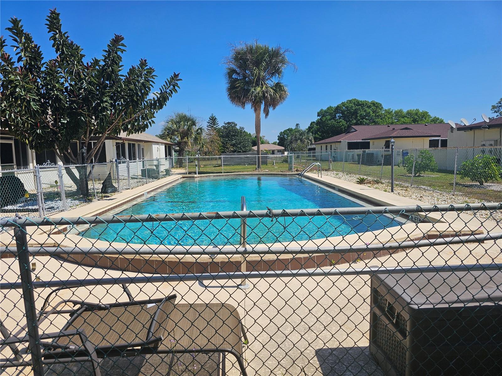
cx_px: 251
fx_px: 334
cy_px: 188
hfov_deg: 73.9
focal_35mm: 23
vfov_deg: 58.9
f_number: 1.7
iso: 10
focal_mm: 6.3
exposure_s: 1/1414
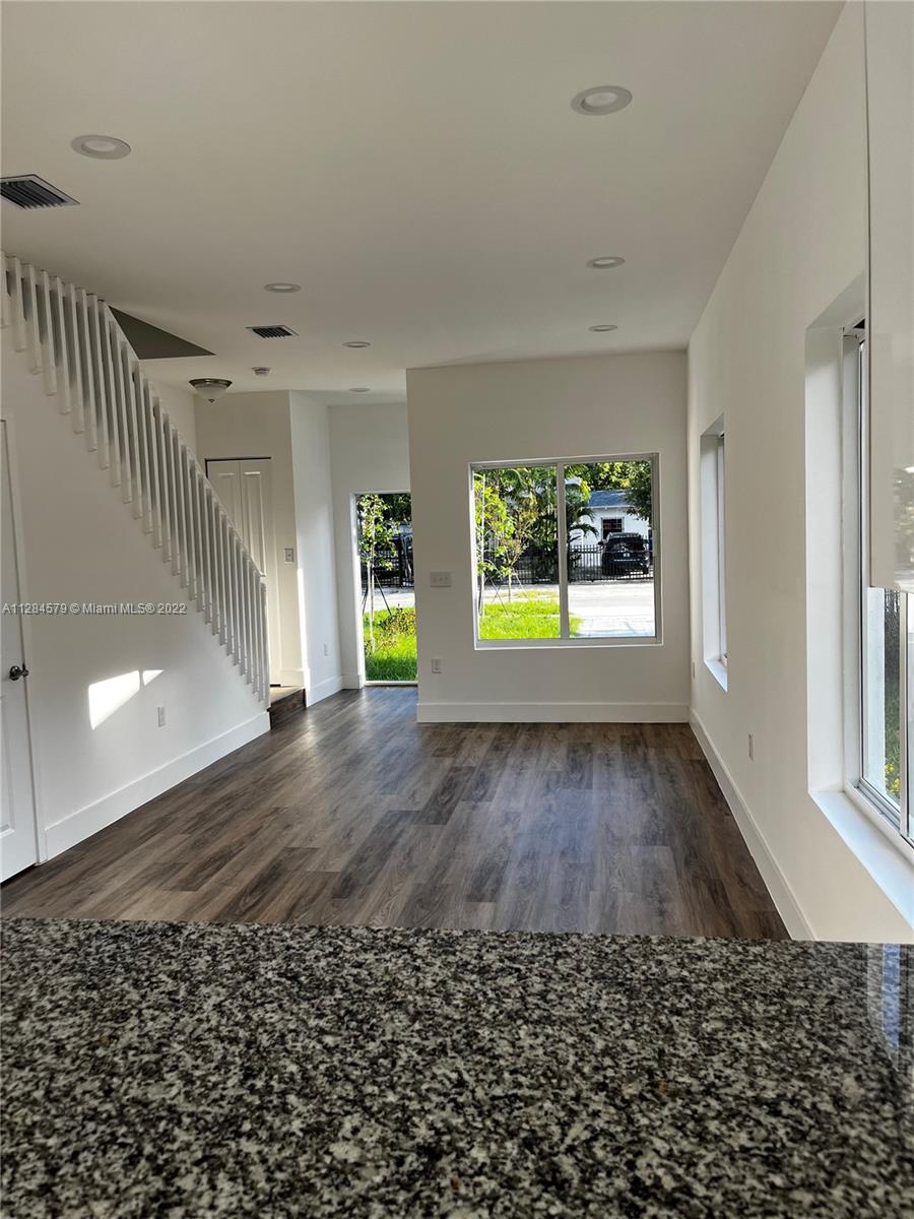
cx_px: 457
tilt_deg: -6.1
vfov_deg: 67.3
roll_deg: +2.0
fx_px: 915
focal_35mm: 26
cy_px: 610
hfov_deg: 53.1
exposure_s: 1/305
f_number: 1.6
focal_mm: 5.1
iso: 50
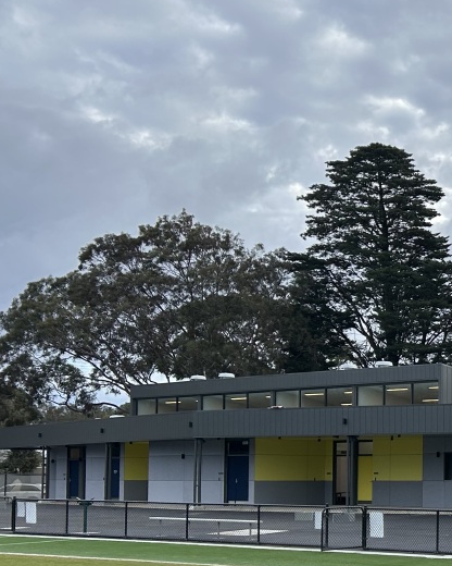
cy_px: 443
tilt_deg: +2.2
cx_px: 698
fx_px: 1087
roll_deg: +0.1
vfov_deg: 28.6
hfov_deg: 20.0
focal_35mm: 65
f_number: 1.5
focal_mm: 5.7
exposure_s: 1/1511
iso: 50
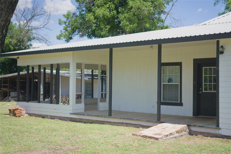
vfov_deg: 27.0
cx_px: 116
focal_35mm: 50
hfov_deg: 39.6
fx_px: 321
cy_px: 77
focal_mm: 50
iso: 200
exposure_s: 1/3200
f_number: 1.8
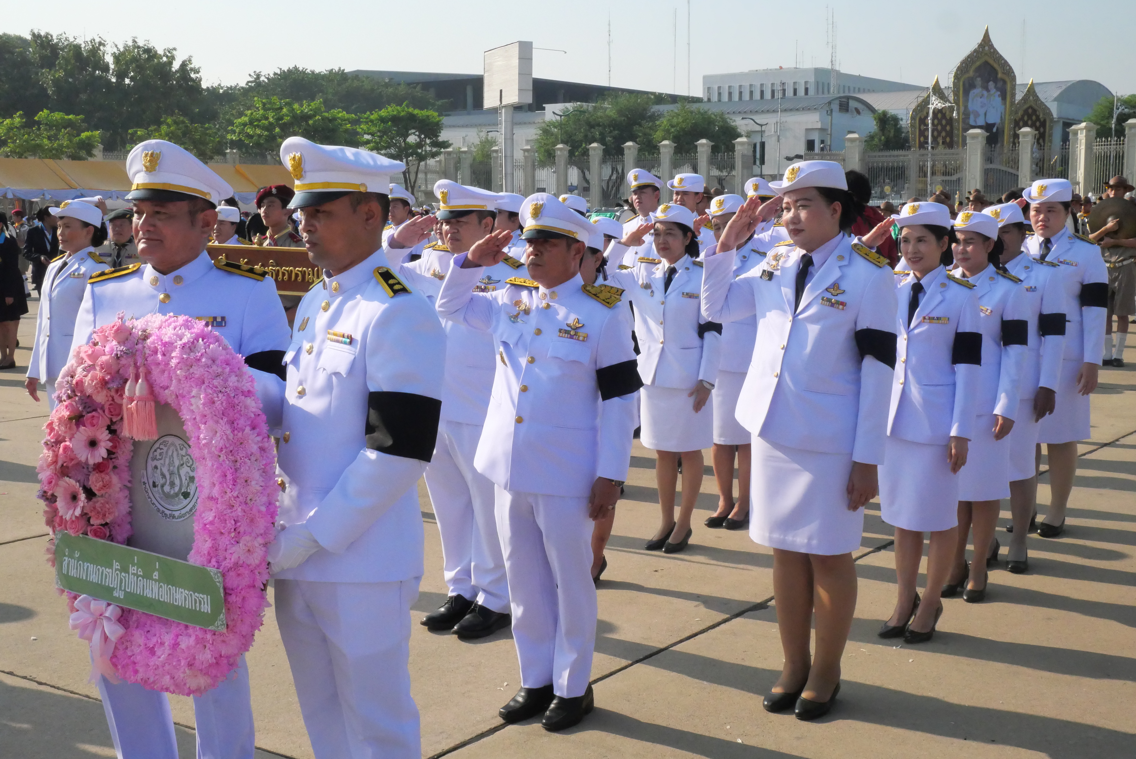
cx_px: 568
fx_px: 1295
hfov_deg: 47.4
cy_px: 380
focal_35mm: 41
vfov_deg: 32.7
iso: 3200
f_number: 14
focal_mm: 20
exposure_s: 1/2000
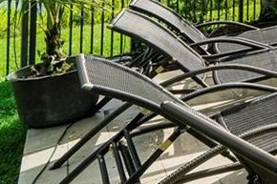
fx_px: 408
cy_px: -81
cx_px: 426
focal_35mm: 53
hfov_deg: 26.2
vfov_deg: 21.8
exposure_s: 1/640
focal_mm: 10
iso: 100
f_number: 11
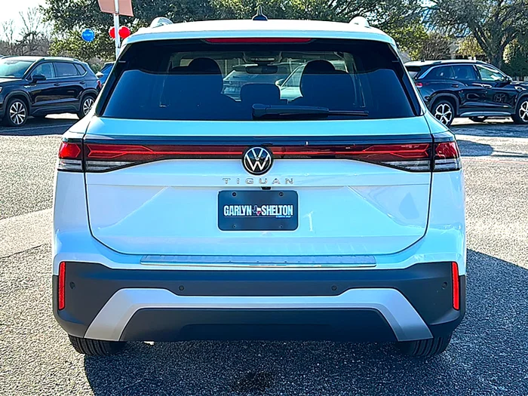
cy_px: 198
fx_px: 625
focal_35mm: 41
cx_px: 264
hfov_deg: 45.8
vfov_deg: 35.1
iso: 80
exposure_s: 1/1887
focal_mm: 6.86
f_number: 1.78
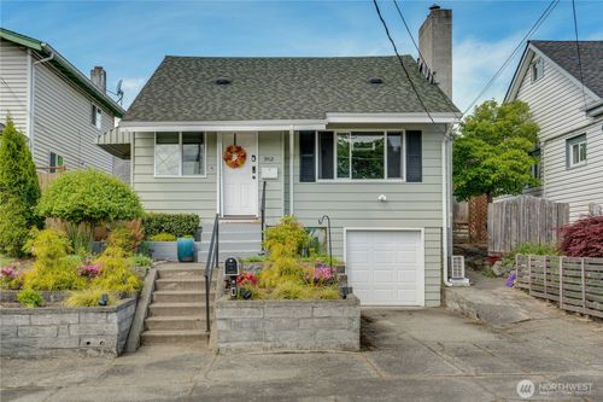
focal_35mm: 29
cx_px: 302
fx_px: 486
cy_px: 201
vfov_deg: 44.9
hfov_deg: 63.7
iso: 400
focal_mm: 29
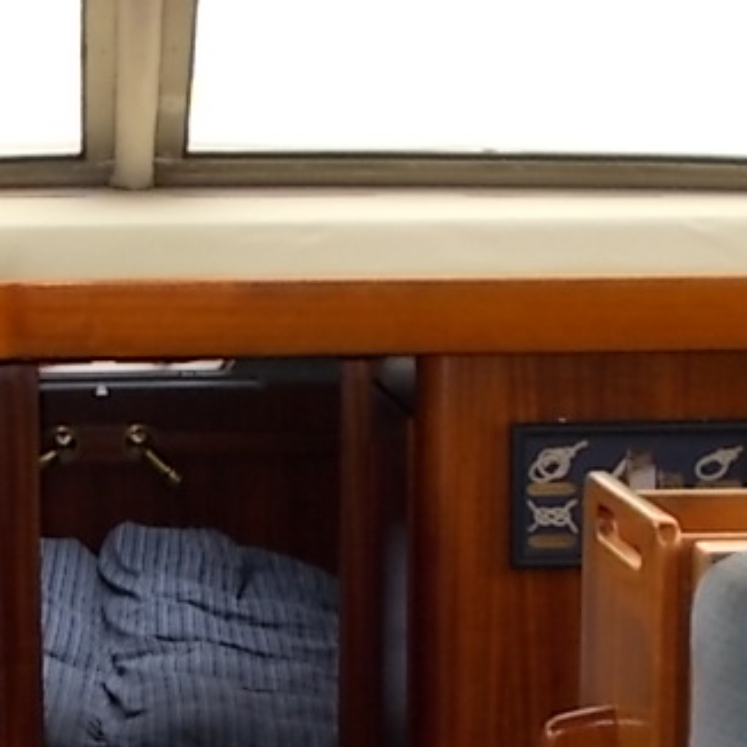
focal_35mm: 113
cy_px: 570
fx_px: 2759
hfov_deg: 15.3
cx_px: 140
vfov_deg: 15.3
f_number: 3.2
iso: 80
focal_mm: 4.6
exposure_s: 1/40
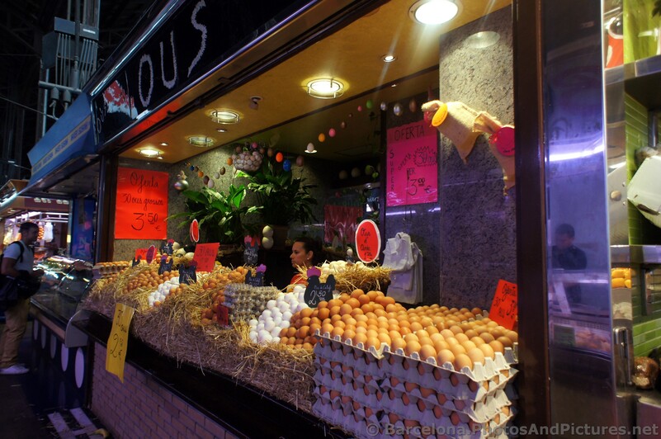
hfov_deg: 73.8
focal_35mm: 24
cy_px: 220
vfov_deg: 53.0
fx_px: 440
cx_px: 330
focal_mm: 16
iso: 400
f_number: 4
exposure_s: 1/160
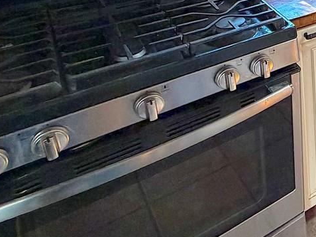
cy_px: -72
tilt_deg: -14.4
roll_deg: -2.8
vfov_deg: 26.2
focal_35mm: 47
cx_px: 470
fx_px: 429
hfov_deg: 27.9
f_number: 2.2
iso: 200
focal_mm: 2.22
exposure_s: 1/60
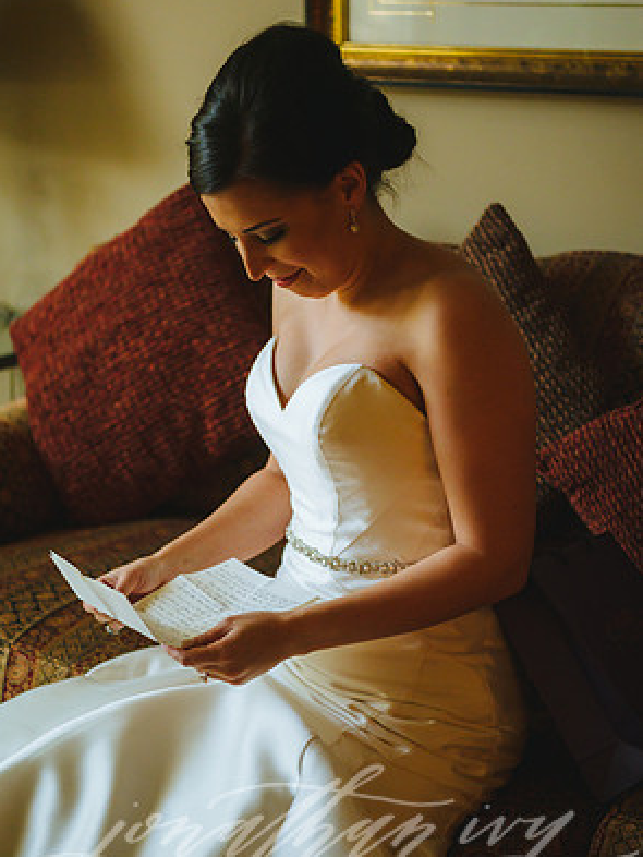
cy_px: 427
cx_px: 319
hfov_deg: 19.1
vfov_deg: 25.3
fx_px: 1906
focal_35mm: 77
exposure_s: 1/125
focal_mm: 70
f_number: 2.8
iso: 4000
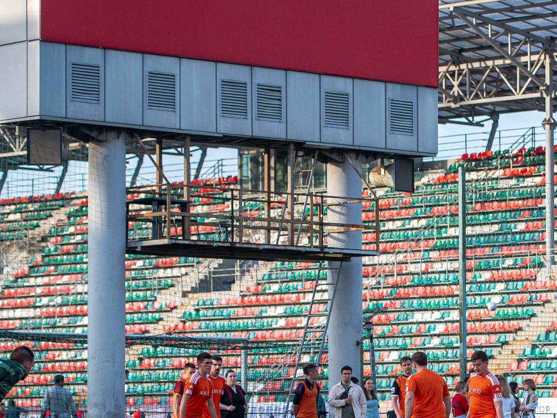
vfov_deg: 8.5
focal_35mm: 174
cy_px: 261
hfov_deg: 11.3
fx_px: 2800
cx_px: 415
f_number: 2.8
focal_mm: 70
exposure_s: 1/1250
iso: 320
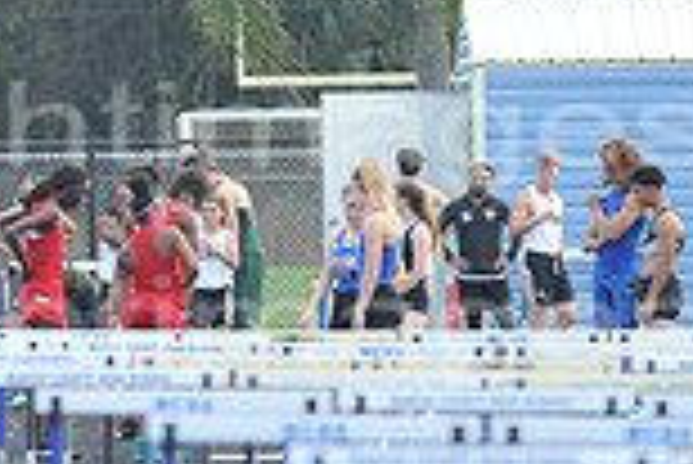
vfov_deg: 1.2
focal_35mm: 1129
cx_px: 86
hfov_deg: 1.8
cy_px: 234
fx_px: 21753
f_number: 4.5
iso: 800
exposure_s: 1/800
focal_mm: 300
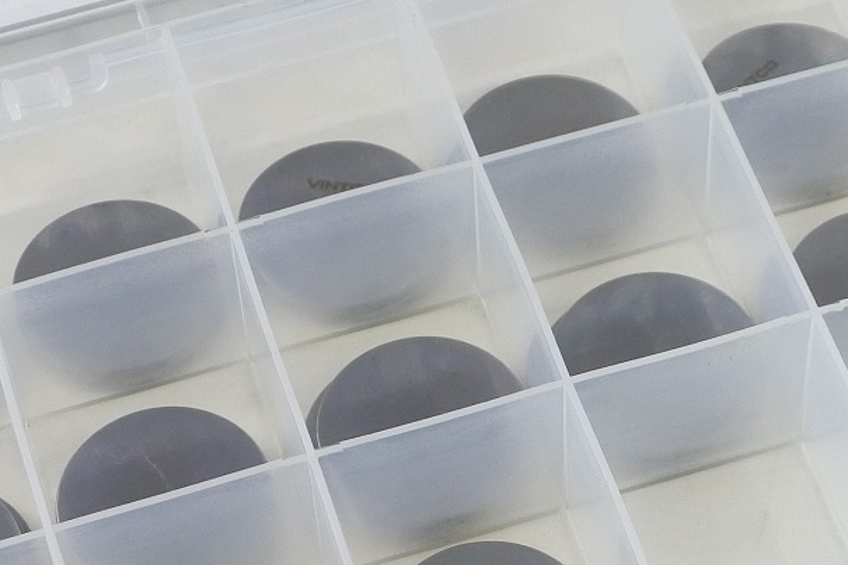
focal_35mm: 96
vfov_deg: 14.2
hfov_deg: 21.2
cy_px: 241
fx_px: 2261
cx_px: 573
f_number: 3.8
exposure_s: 1/160
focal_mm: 12.1
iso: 400
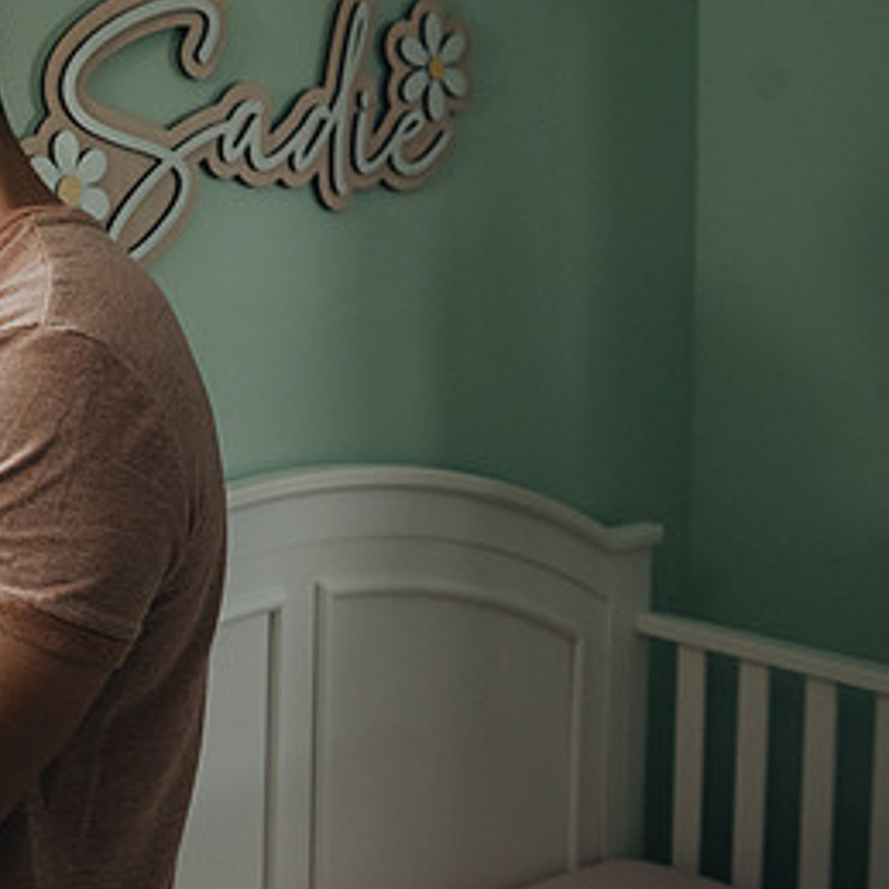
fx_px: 1627
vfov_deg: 30.2
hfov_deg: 27.2
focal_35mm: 56
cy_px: 258
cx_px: -162
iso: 1250
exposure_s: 1/125
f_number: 4
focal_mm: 27
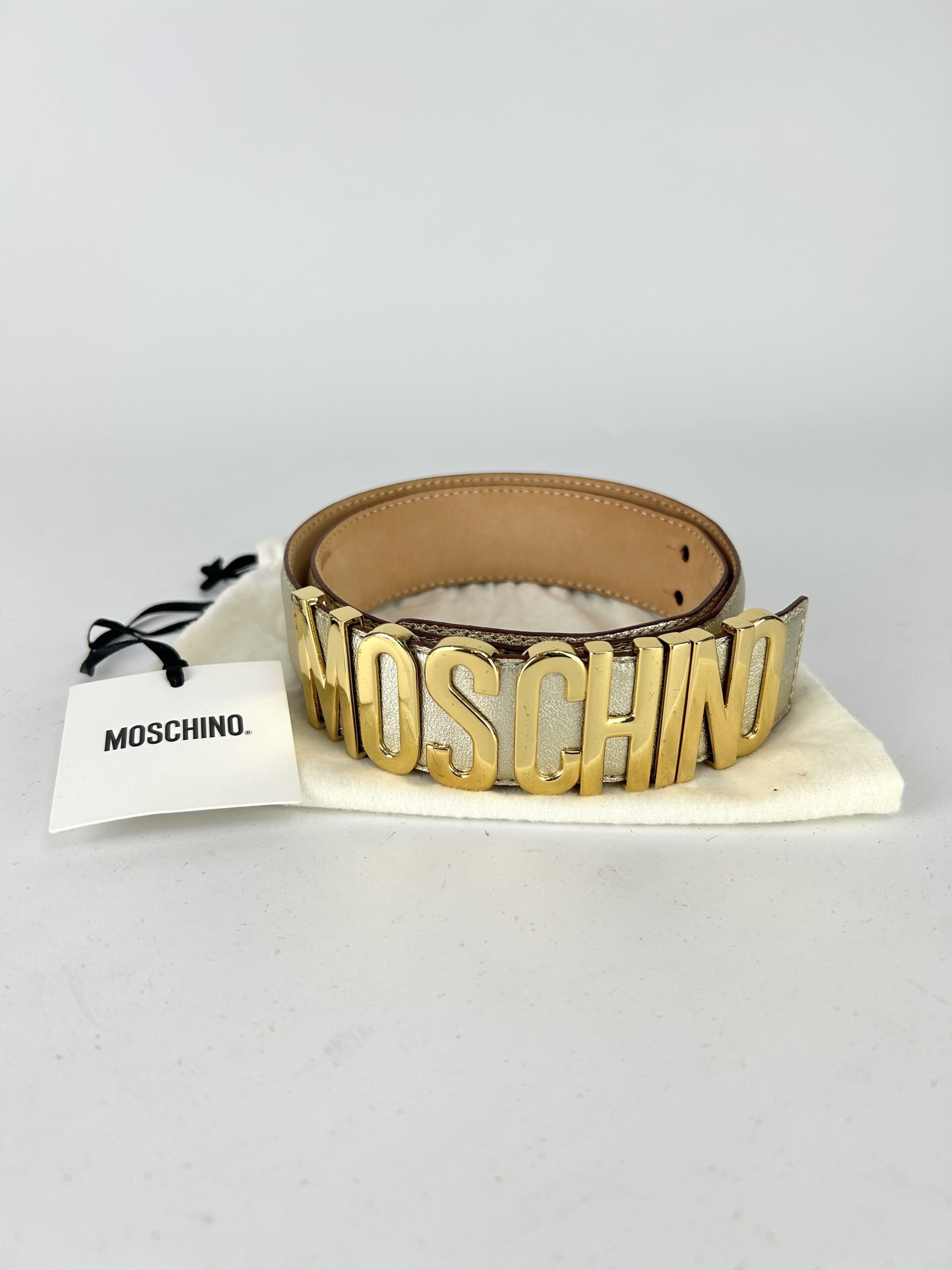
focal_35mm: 26
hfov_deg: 53.1
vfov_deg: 67.3
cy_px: 635
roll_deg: -1.6
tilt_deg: -23.9
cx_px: 476
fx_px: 953
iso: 40
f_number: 1.5
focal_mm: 5.7
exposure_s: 1/228
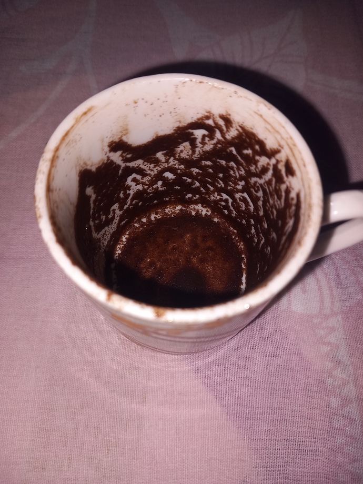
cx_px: 182
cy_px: 242
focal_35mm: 27
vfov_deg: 65.3
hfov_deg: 51.4
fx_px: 378
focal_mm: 4
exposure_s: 1/100
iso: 20
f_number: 1.8
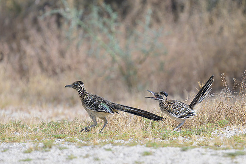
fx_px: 7677
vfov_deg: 1.2
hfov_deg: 1.8
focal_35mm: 1124
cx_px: 160
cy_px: 100
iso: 250
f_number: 4
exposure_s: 1/2000
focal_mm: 560
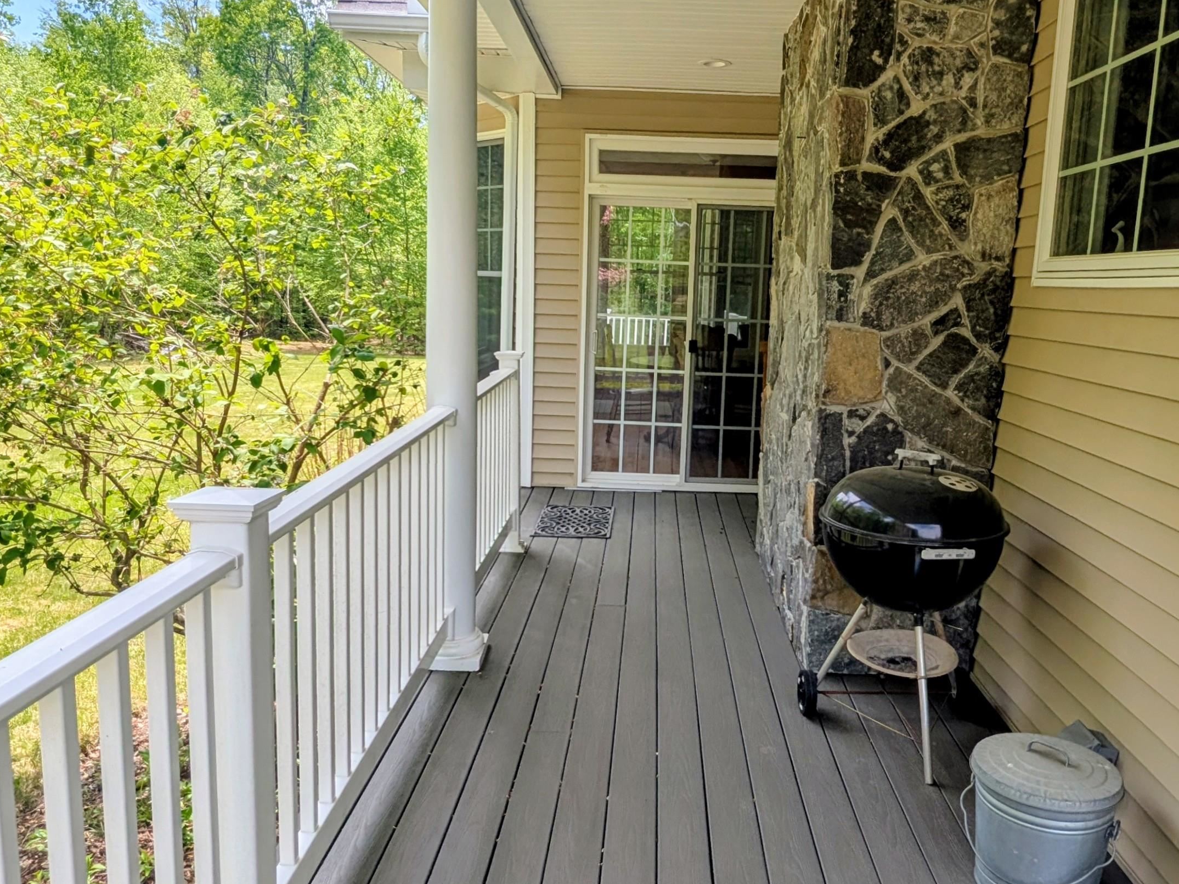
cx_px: 653
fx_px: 681
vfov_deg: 66.0
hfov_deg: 81.5
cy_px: 447
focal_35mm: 20
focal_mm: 2.22
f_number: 2.2
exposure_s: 1/713
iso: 30
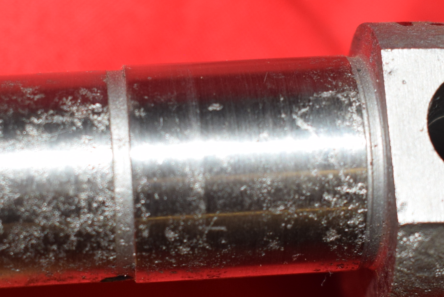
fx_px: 1461
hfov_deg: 17.3
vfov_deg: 11.6
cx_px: 252
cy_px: 192
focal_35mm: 118
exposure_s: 1/200
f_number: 5
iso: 400
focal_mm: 29
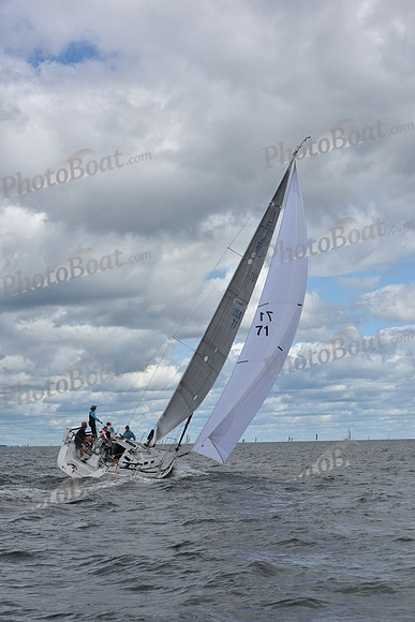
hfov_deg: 19.5
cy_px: 311
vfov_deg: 28.8
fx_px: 1210
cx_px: 208
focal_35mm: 70
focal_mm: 70
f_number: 10
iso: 250
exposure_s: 1/800
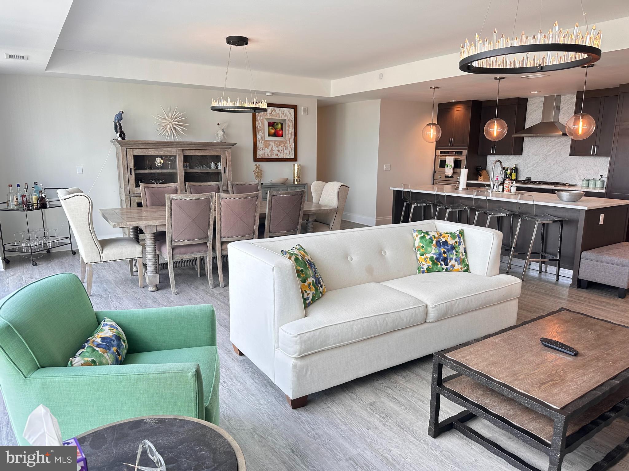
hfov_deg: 71.6
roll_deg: -1.4
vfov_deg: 56.8
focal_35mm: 24
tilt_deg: -13.0
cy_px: 236
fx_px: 436
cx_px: 314
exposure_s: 1/120
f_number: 1.78
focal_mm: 6.86
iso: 125
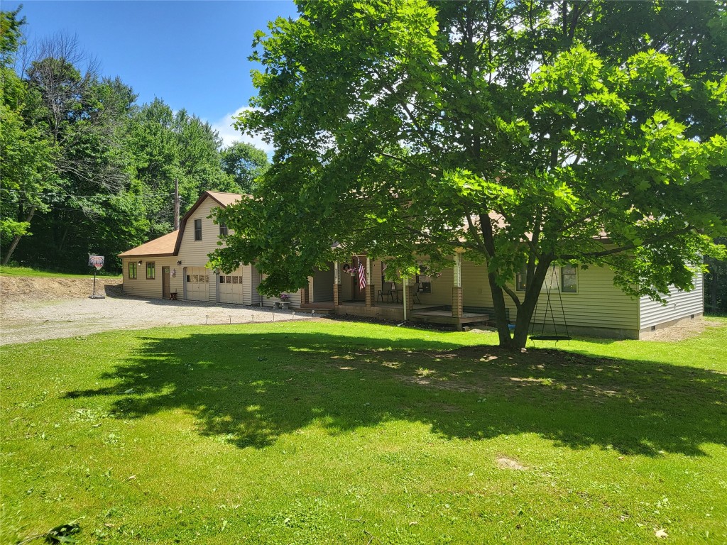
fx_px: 546
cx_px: 364
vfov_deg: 53.1
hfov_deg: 67.3
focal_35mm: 26
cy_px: 272
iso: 50
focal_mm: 4.25
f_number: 1.8
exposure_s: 1/1170
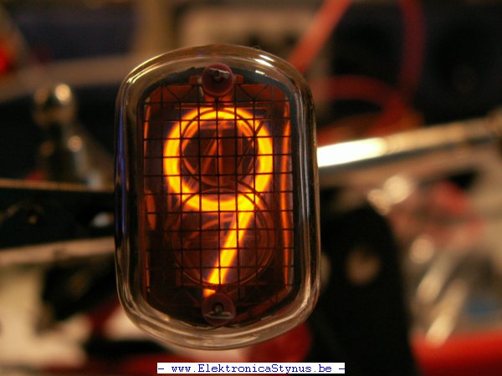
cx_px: 251
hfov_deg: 31.2
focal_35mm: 62
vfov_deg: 23.7
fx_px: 899
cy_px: 188
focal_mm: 10.28
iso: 125
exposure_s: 1/40
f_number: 3.2
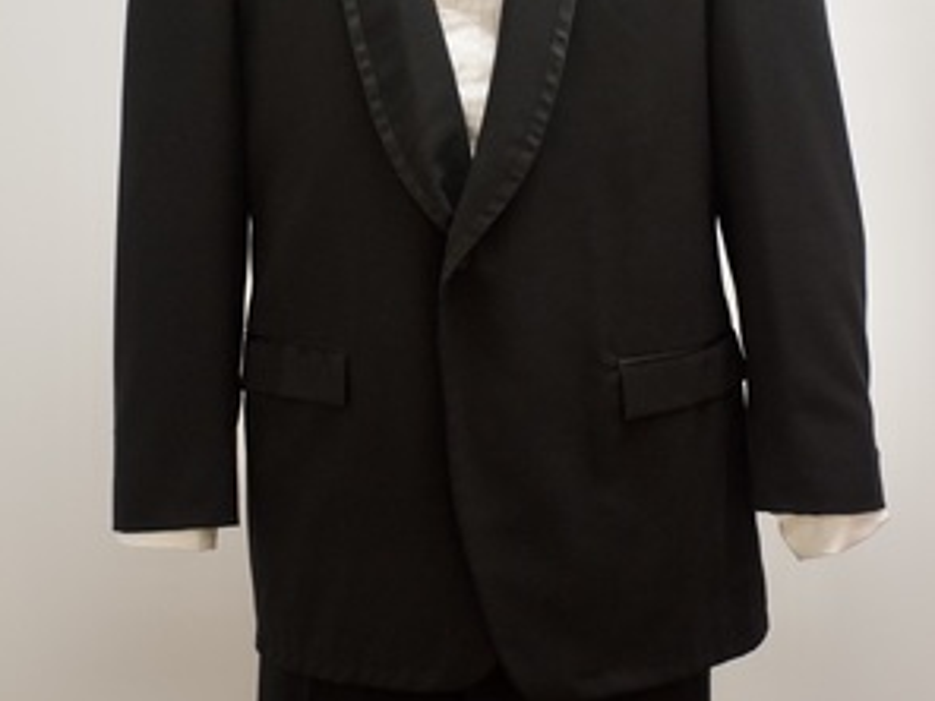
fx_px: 2485
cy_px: 101
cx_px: 464
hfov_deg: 21.3
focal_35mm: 92
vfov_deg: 15.9
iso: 1600
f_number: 4.5
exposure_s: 1/125
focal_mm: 42
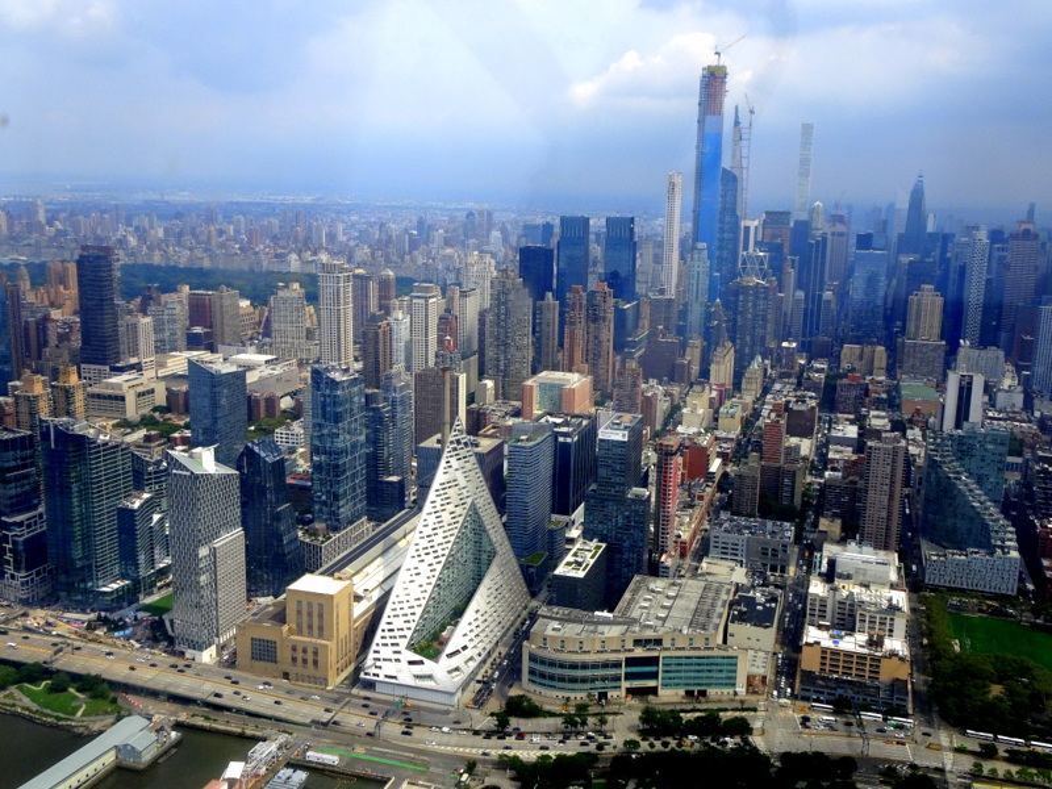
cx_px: 526
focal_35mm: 33
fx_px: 1003
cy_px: 394
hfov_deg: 55.4
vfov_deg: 42.9
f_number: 4
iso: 80
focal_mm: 5.61
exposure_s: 1/1000
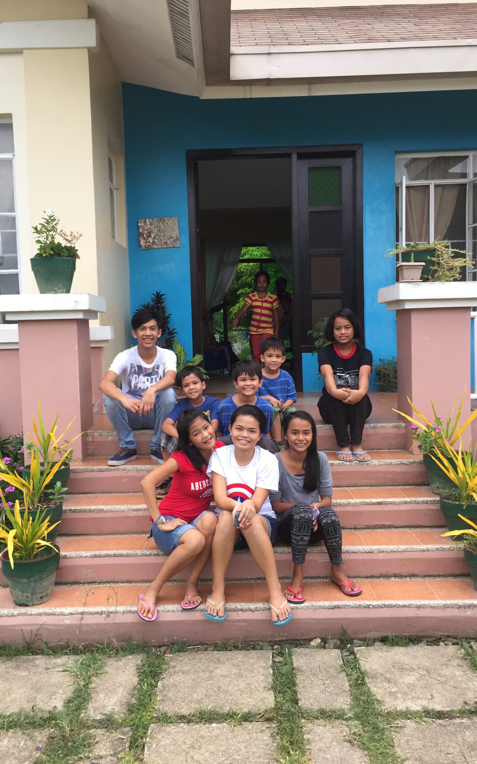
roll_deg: +0.9
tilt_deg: -3.1
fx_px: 645
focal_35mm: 31
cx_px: 227
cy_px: 380
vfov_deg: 61.2
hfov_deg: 40.6
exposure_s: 1/120
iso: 50
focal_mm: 4.15
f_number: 2.2
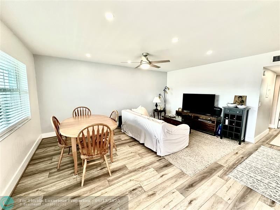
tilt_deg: -6.9
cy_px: 105
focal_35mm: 14
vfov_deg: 85.7
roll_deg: -0.5
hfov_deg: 102.1
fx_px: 113
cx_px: 140
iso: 200
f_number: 2.2
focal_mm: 2.22
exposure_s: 1/60
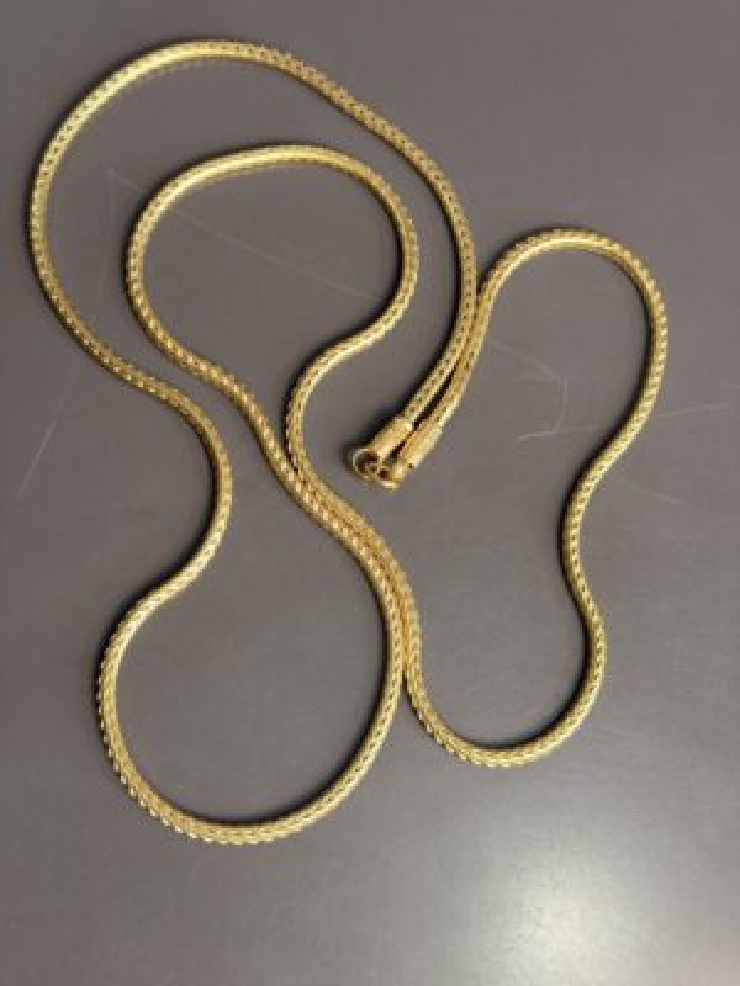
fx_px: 1368
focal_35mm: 48
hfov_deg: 30.3
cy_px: 493
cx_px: 370
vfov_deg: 39.7
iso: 64
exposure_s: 1/50
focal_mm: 6.76
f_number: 1.78
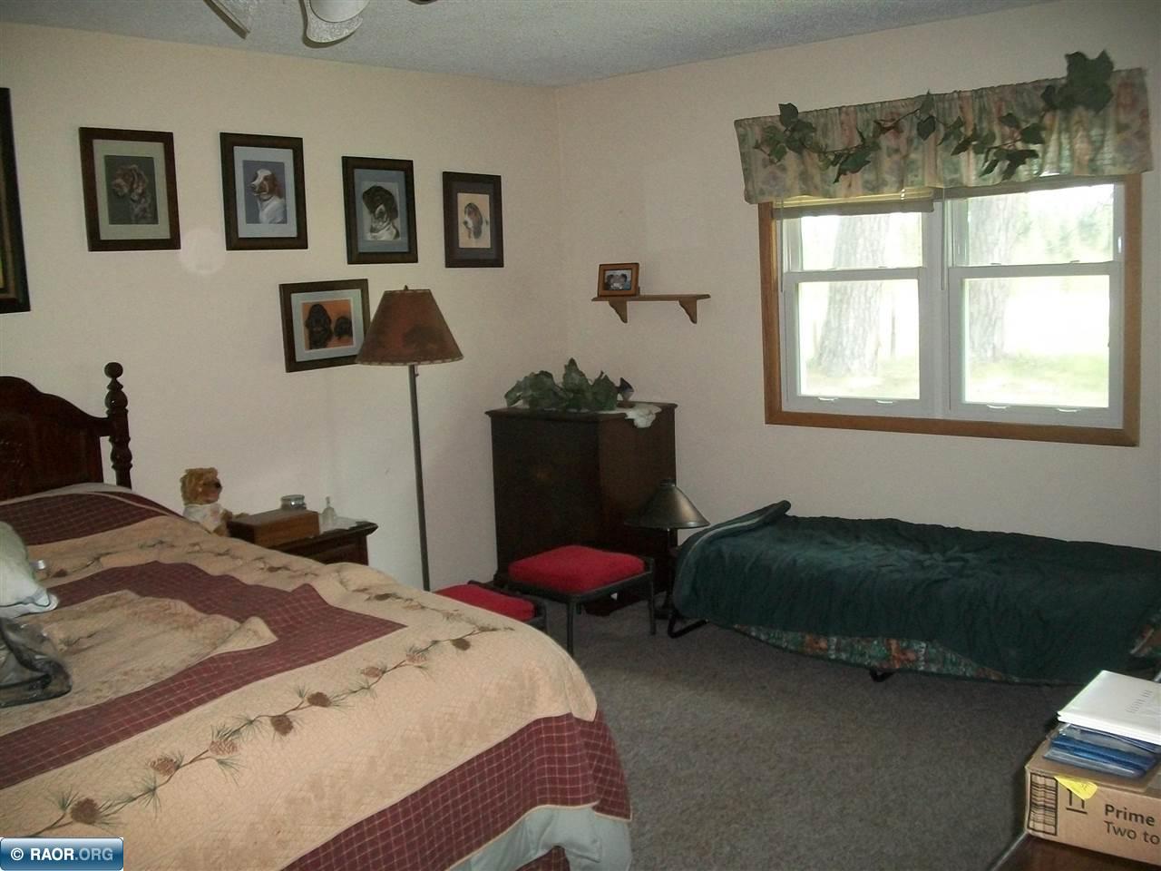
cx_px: 580
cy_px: 436
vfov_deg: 44.2
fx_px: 1073
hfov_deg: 56.8
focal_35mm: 32
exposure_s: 1/60
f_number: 2.9
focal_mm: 5.7
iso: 240
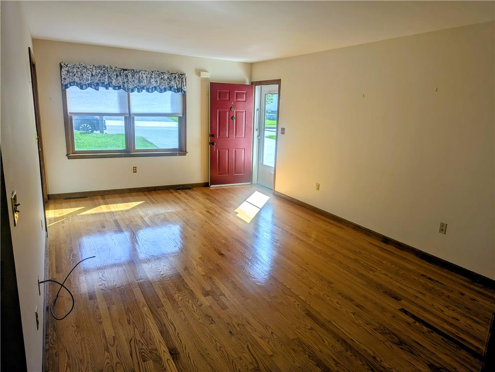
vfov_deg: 56.9
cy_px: 186
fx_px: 344
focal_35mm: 24
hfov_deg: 71.5
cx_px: 248
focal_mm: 6.81
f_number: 1.85
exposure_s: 1/960
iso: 56
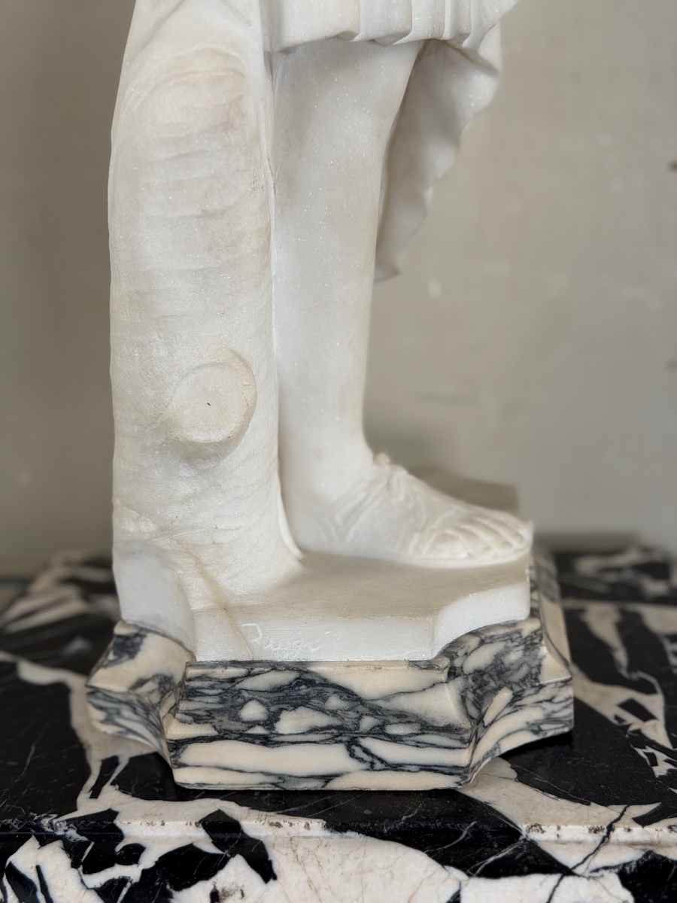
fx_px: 1252
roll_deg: +2.5
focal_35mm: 48
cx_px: 338
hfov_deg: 30.3
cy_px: 452
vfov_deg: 39.7
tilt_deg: -14.3
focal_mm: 6.76
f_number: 1.78
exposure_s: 1/100
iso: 64
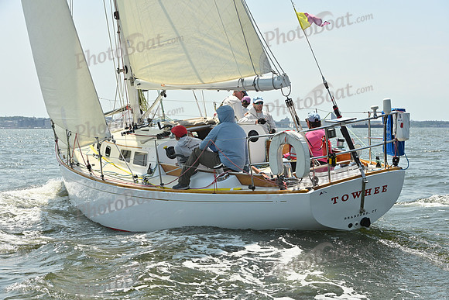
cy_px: 150
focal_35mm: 70
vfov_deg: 19.5
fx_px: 873
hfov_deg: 28.8
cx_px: 224
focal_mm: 70
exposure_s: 1/1250
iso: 320
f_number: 8
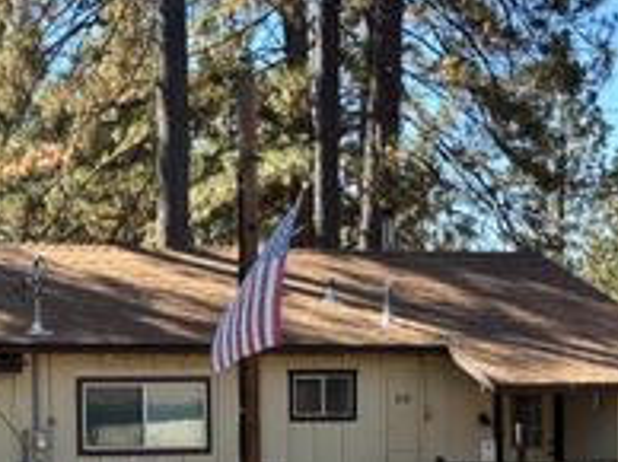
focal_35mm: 124
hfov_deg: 15.7
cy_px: 441
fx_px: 2211
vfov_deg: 11.8
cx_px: 64
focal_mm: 6.76
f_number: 1.78
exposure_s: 1/1869
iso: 64
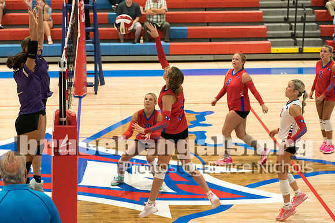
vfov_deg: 12.7
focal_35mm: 108
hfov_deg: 19.0
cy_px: 94
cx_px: 163
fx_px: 1001
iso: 3200
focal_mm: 70
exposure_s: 1/1000
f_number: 2.8
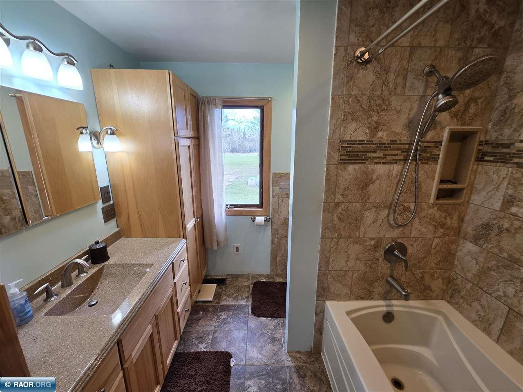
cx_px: 262
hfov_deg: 106.2
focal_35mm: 13
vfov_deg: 89.9
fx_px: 196
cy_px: 196
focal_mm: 2.2
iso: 80
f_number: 1.9
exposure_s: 1/120
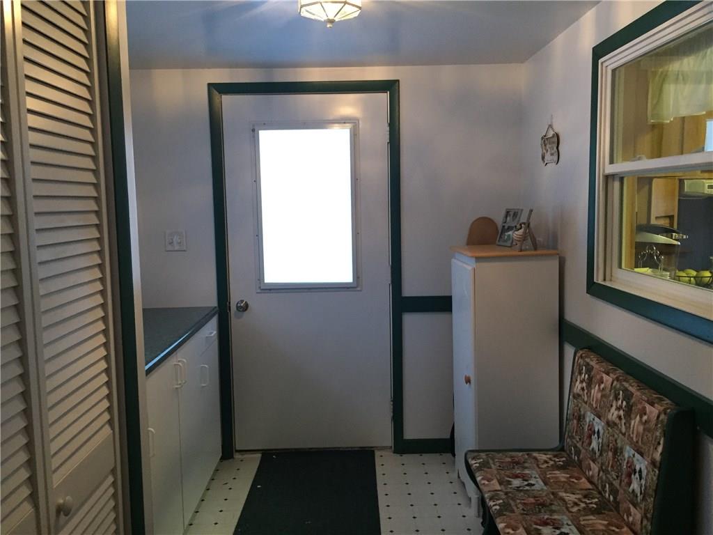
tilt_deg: -5.5
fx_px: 597
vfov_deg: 48.2
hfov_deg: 61.7
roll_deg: +0.7
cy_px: 268
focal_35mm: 29
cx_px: 356
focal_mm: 4.15
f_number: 2.2
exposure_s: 1/30
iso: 200
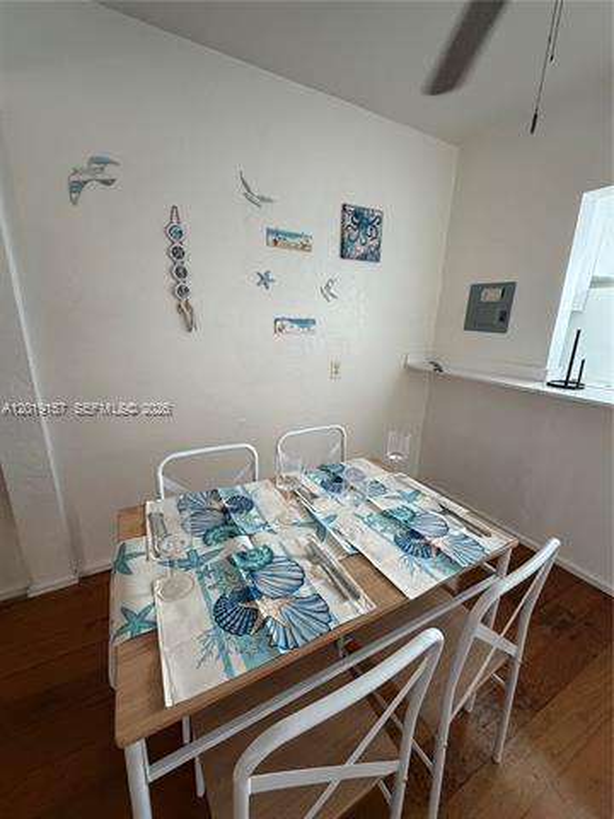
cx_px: 307
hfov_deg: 85.7
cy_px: 410
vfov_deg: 102.1
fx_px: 331
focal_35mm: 14
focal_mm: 2.22
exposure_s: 1/69
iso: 320
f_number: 2.2
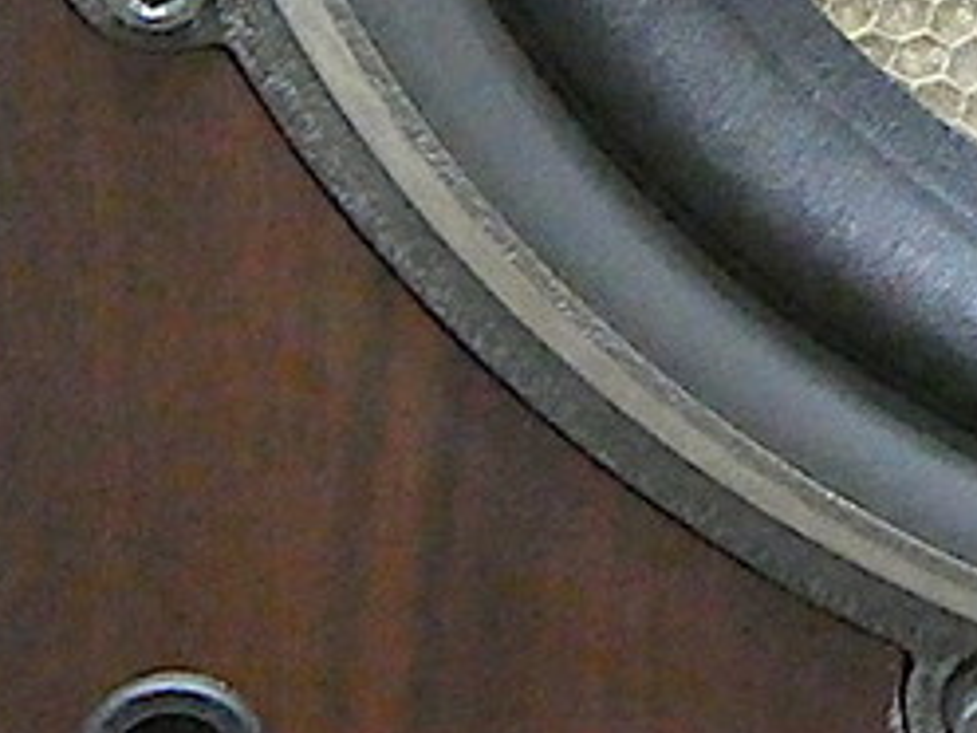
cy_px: -638
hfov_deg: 3.6
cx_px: 1588
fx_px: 15608
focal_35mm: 553
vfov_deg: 2.7
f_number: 7.1
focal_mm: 25.6
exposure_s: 1/5
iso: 3200
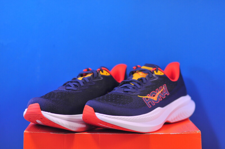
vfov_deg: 18.1
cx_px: 112
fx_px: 468
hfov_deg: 27.0
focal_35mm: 75
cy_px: 74
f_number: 2.2
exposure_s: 1/320
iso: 250
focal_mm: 50
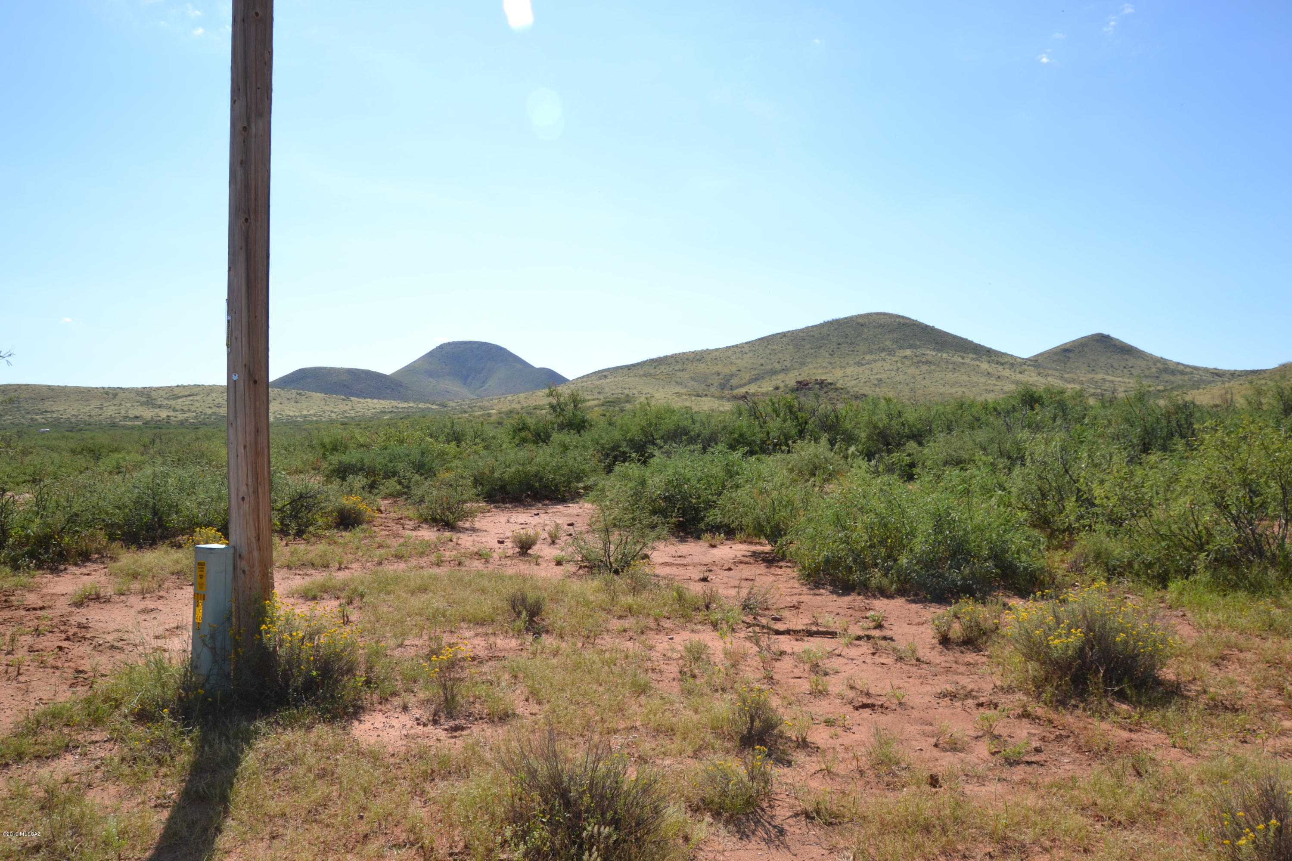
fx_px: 969
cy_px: 430
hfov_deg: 67.4
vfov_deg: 47.9
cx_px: 646
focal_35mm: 27
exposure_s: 1/200
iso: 100
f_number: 8
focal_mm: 18
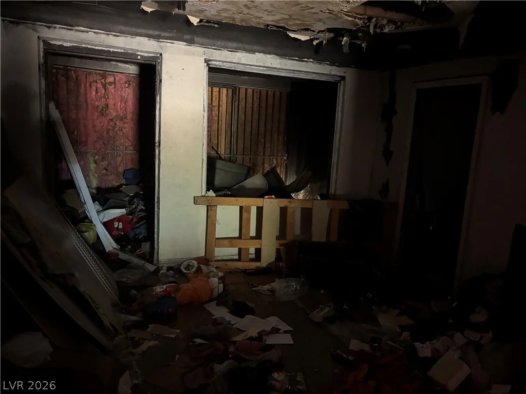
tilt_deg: -10.6
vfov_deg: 53.1
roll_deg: -3.8
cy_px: 197
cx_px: 263
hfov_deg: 67.3
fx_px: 395
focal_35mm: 26
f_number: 1.6
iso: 1250
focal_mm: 5.96
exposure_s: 1/15
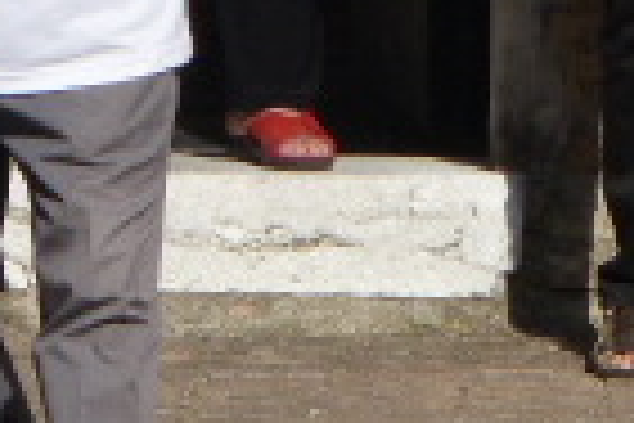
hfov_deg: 2.3
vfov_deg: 1.5
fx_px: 15990
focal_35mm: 908
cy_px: -490
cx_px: 1016
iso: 100
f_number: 5.4
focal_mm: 31.3
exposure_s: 1/640
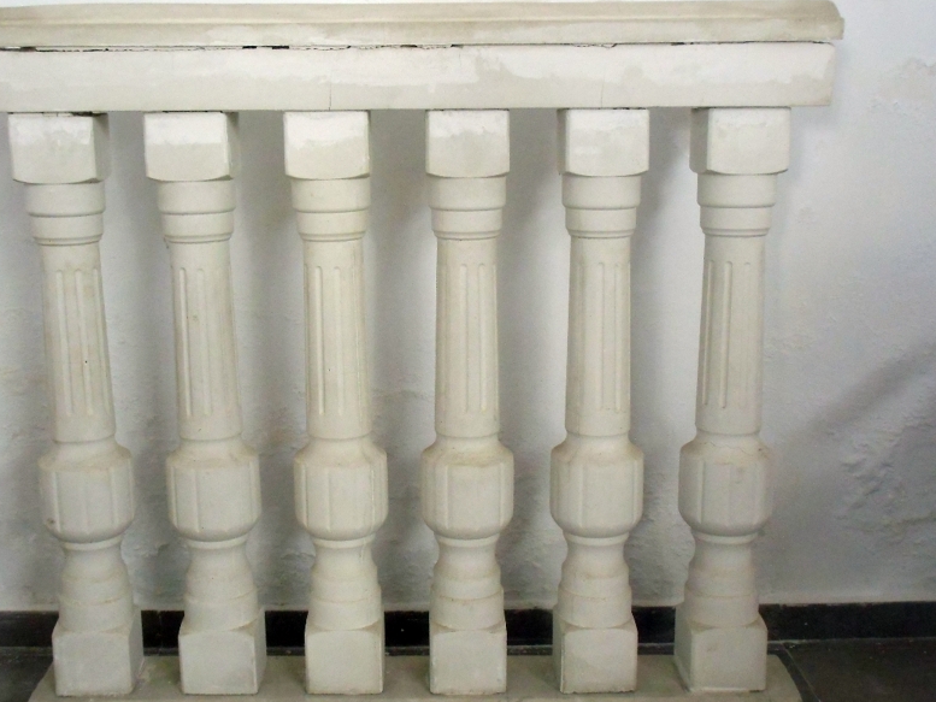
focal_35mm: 44
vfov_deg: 32.9
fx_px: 1190
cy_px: 373
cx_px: 408
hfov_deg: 42.9
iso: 400
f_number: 3.9
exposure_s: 1/80
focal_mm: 6.67
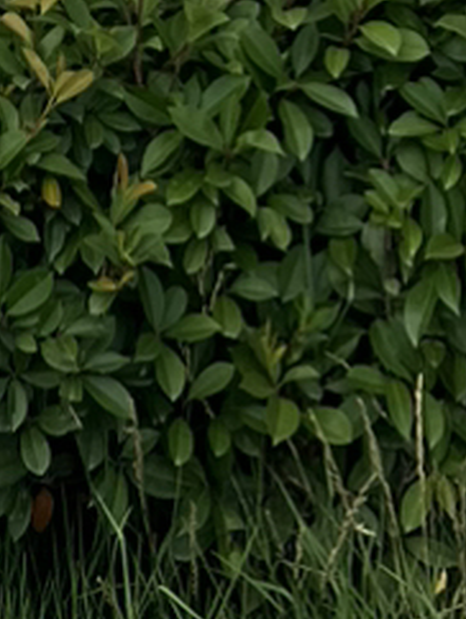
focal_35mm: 161
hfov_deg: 9.2
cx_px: -44
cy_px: -1100
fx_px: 2885
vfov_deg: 9.9
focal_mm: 5.7
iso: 50
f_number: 1.5
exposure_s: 1/5587
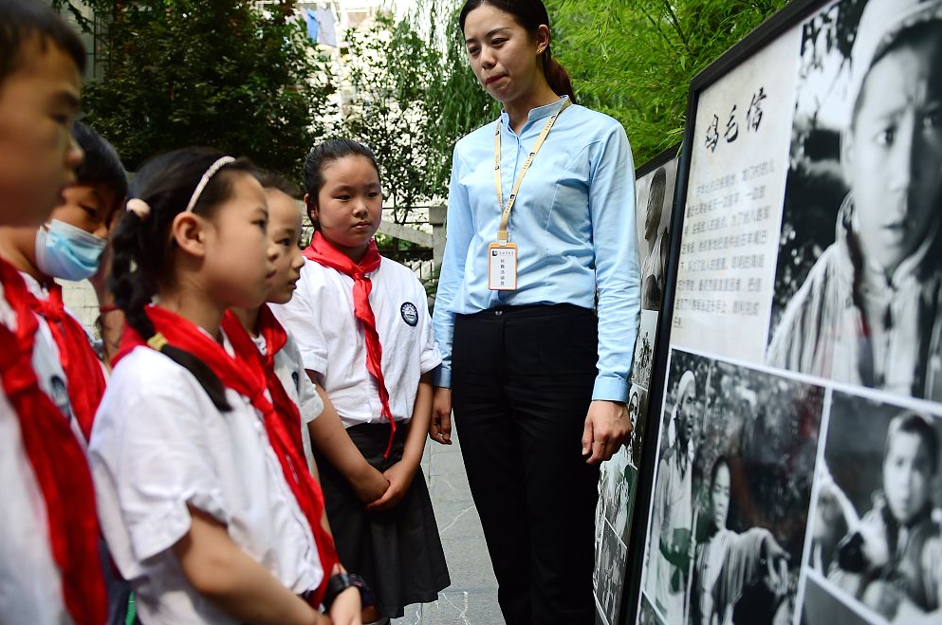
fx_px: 758
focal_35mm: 29
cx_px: 485
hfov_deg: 63.7
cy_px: 277
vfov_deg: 44.8
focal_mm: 24
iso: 320
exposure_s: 1/2000
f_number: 2.8
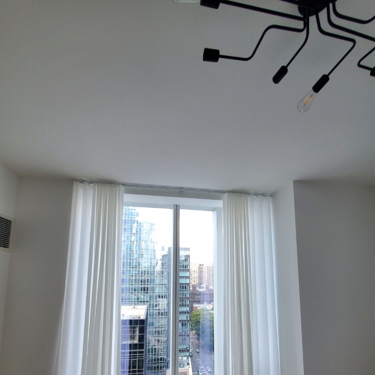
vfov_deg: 84.4
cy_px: 250
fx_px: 196
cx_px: 180
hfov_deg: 87.4
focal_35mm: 16
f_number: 2.2
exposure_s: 1/60
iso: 100
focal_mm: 1.8
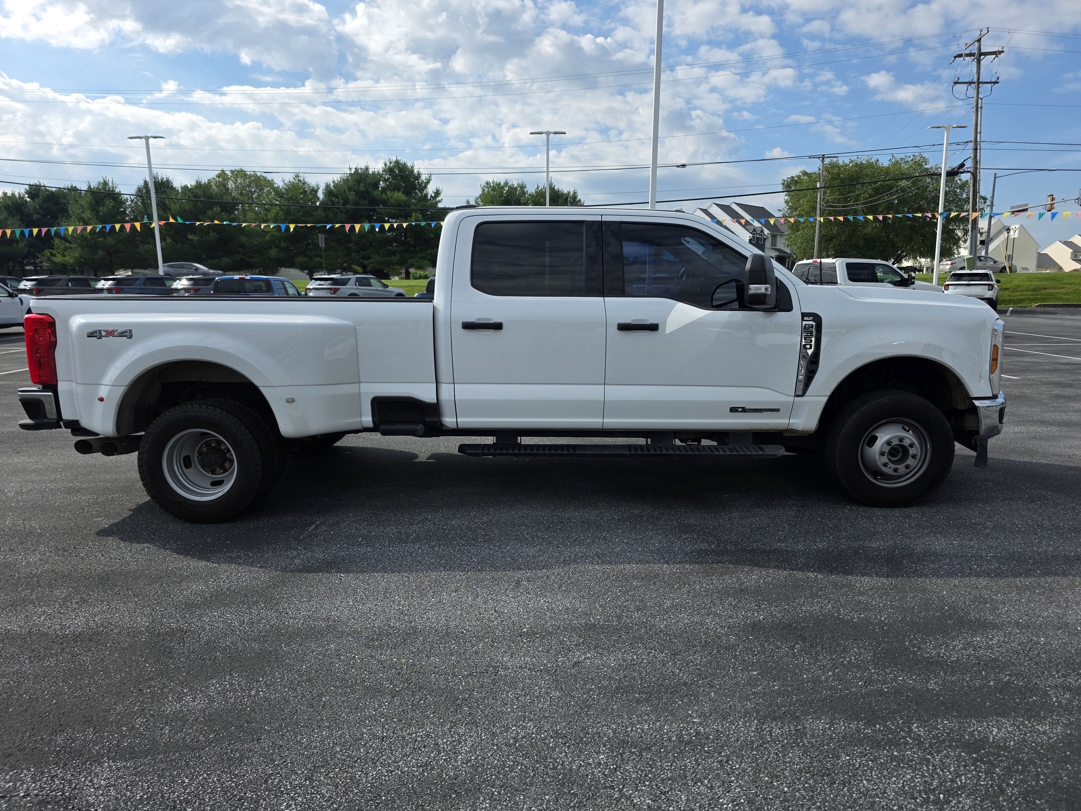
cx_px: 540
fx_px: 718
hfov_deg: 73.9
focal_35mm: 23
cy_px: 406
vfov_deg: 58.9
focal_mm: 6.3
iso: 80
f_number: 1.7
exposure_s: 1/6574
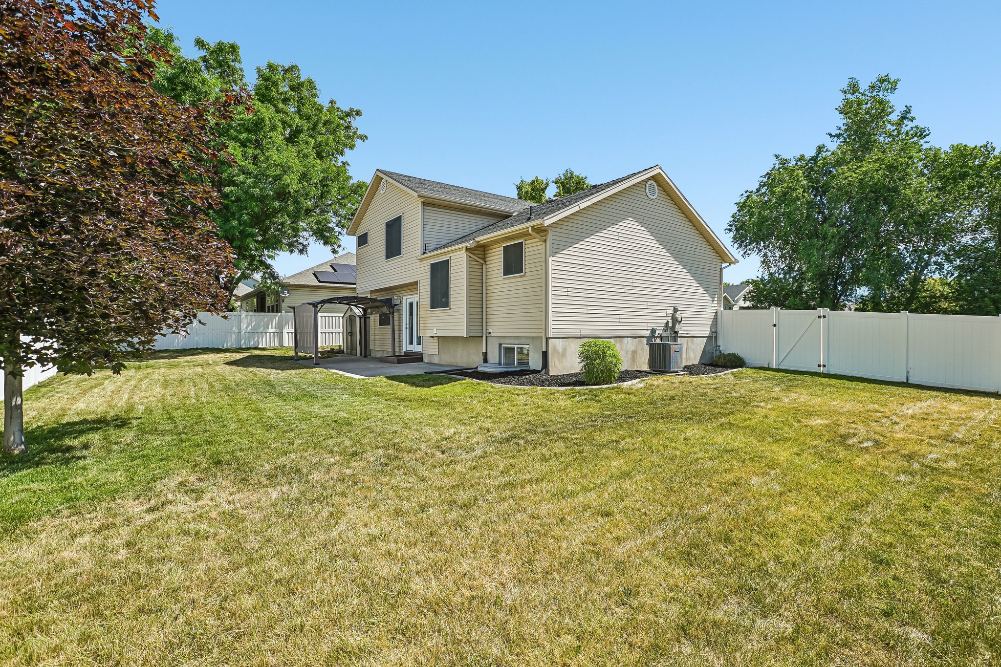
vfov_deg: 73.7
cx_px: 500
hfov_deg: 96.7
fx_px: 445
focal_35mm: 16
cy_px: 334
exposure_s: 1/250
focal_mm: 16
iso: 100
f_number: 8
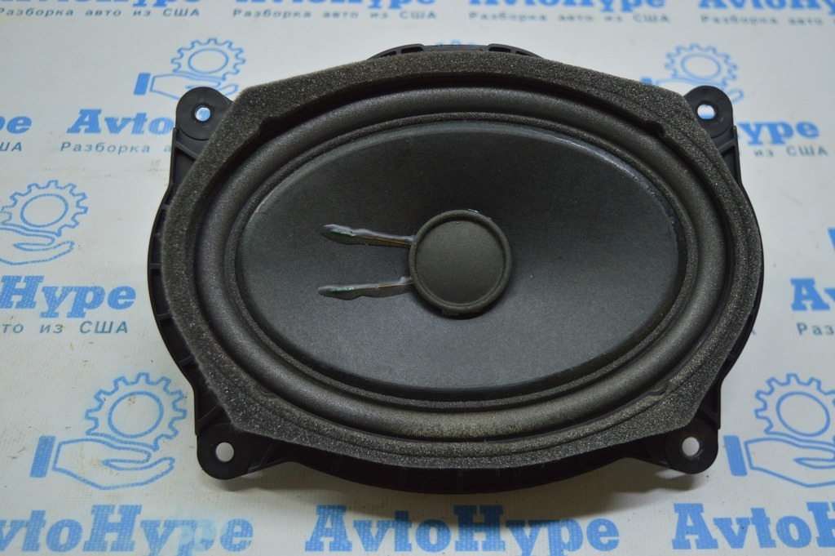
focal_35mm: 45
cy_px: 278
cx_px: 418
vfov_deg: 29.8
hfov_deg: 43.6
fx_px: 1043
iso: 400
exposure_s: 1/80
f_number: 4.2
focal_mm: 30
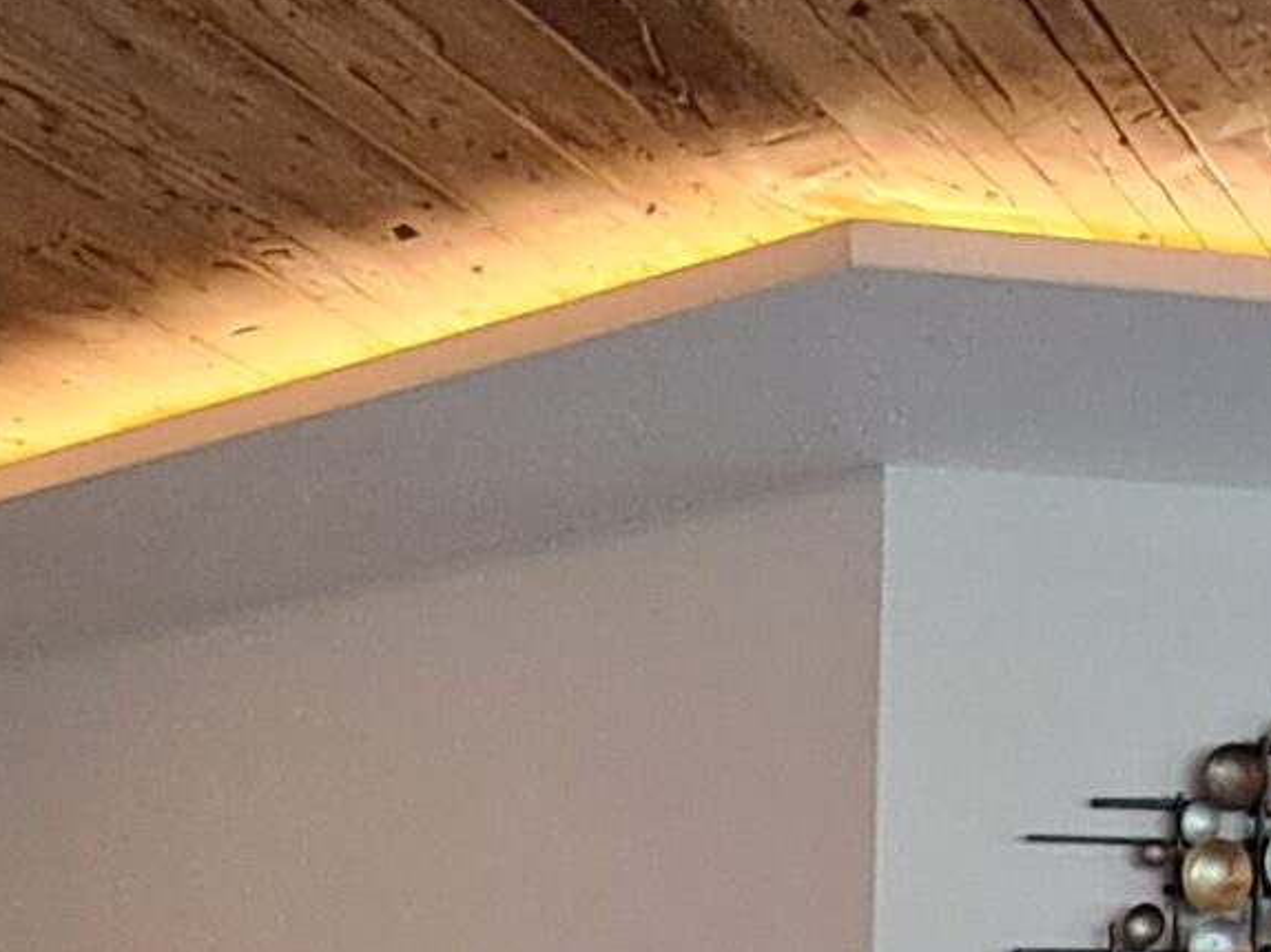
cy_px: 1649
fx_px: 2129
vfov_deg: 19.6
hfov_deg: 33.2
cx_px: 523
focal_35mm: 58
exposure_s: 1/50
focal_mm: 1.42
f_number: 2.2
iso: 125
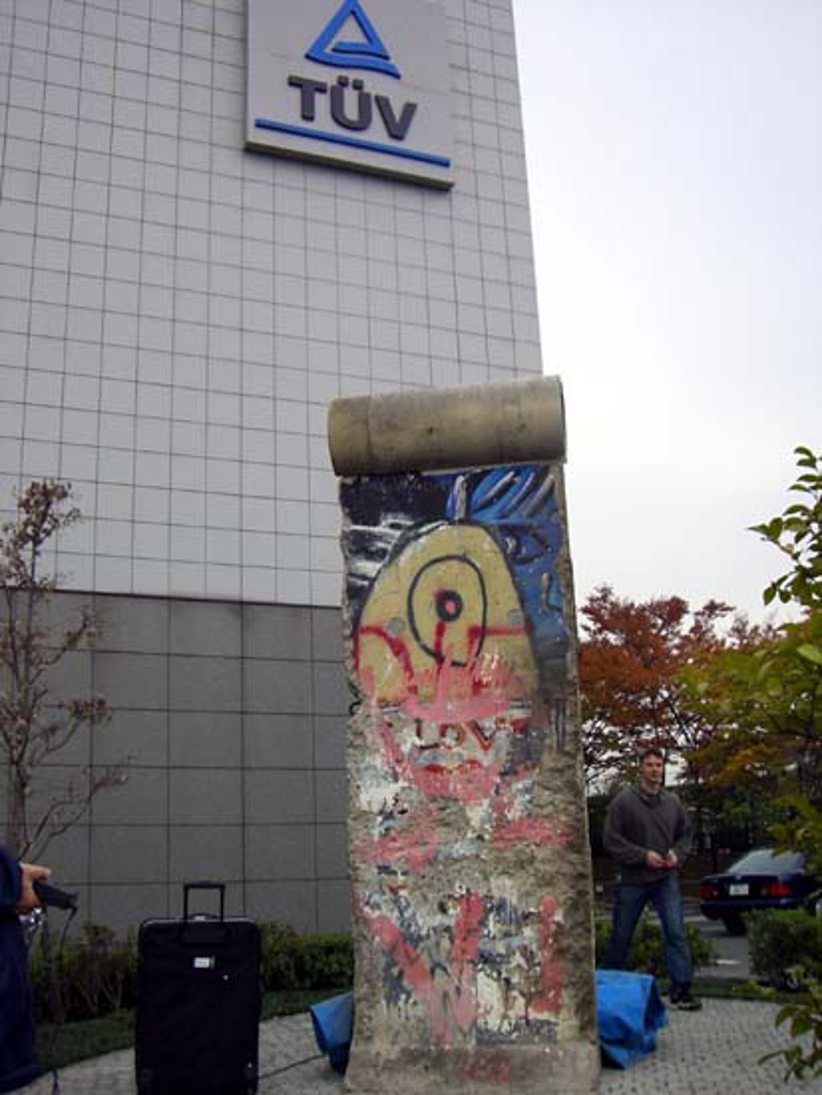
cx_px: 411
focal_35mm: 38
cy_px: 548
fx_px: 1202
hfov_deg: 37.7
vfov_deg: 49.0
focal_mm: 6.2
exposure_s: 1/160
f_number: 2.7
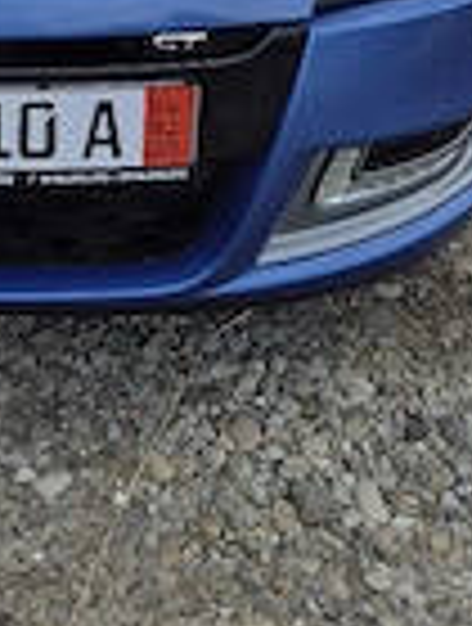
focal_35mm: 66
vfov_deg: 25.7
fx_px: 1194
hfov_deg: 21.2
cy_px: -158
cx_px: -45
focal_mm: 5.4
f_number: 1.8
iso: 25
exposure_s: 1/1667
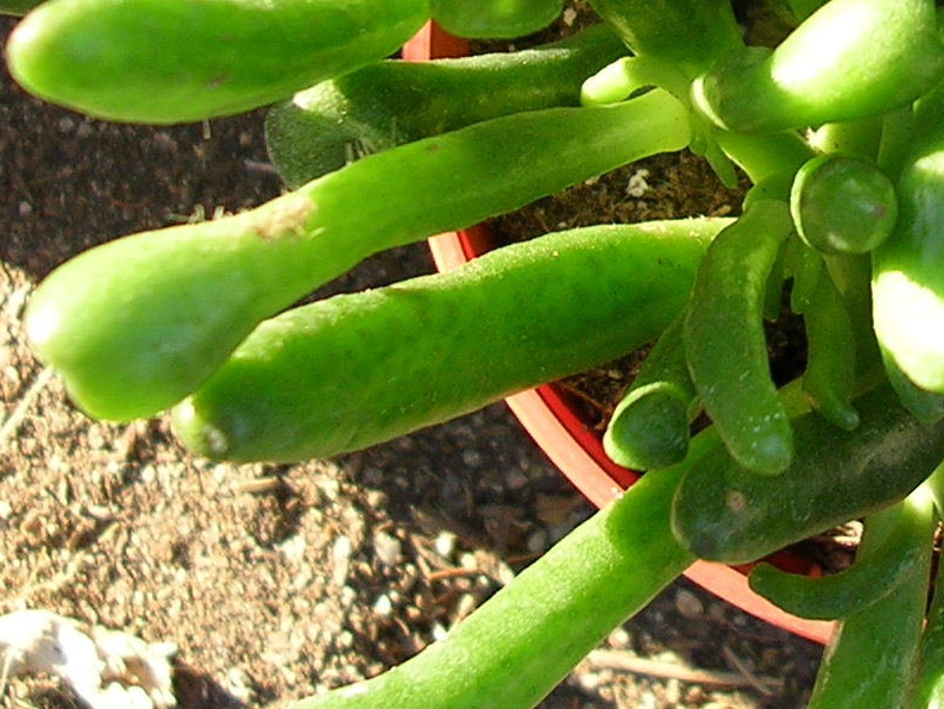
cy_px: -105
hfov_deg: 19.8
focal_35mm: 98
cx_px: 776
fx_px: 2673
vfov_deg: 14.7
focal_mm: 5.8
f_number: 2.8
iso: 50
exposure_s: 1/163
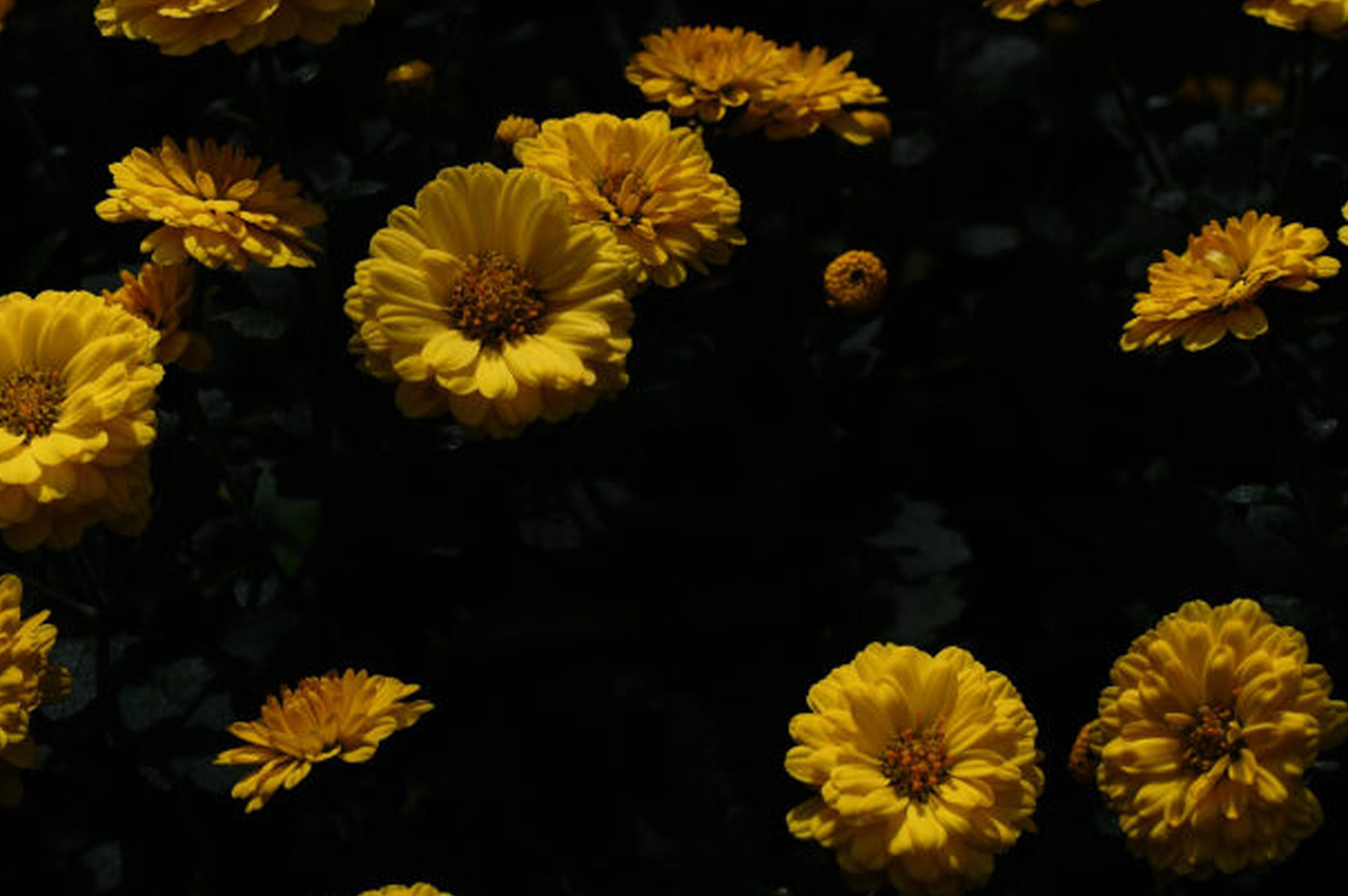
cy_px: 330
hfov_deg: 22.9
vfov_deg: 15.3
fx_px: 3323
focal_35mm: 89
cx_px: 519
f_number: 8
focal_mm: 35
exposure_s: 1/250
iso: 100
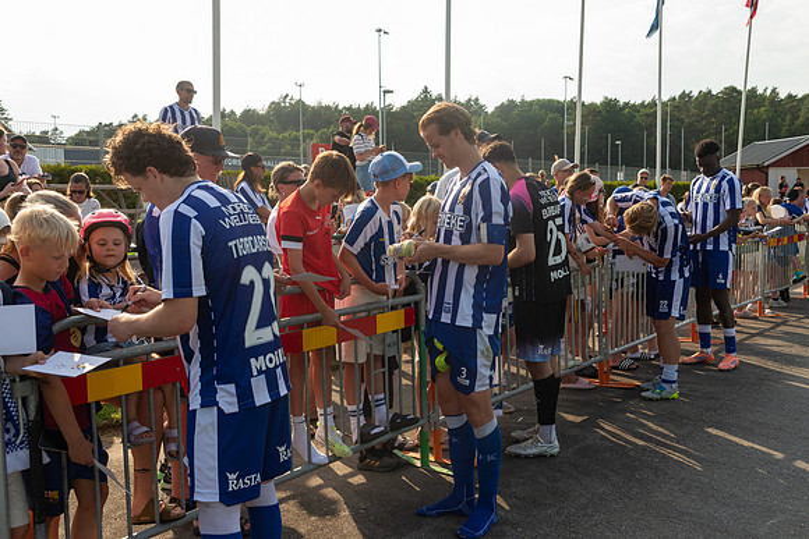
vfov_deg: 37.9
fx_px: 787
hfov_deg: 54.4
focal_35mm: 35
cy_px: 270
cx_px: 404
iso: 360
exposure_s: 1/1600
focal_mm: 35
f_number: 4
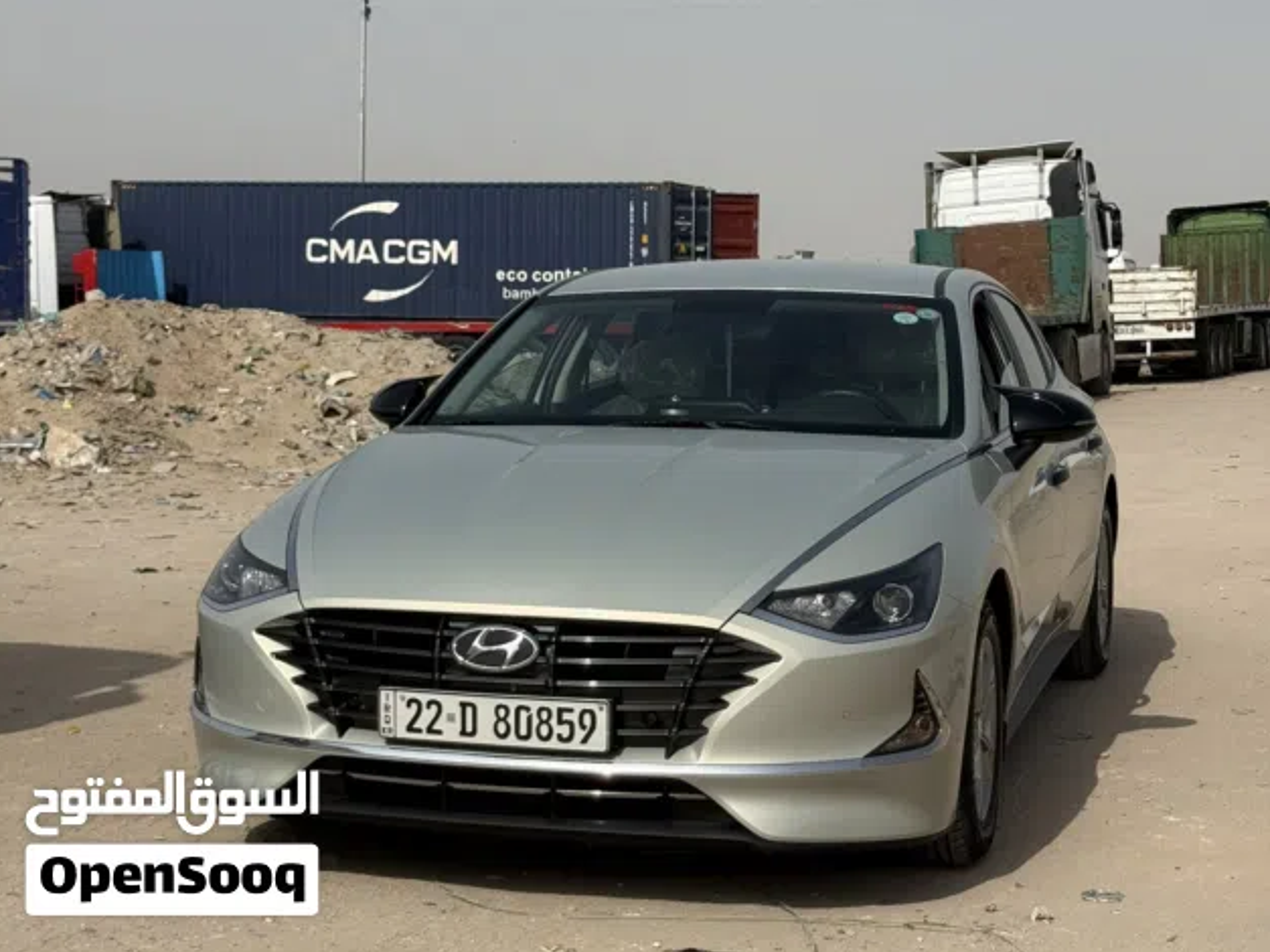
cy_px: 478
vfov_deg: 29.7
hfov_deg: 38.9
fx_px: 1797
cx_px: 624
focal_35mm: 49
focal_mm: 6.76
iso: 64
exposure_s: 1/8772
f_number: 1.78
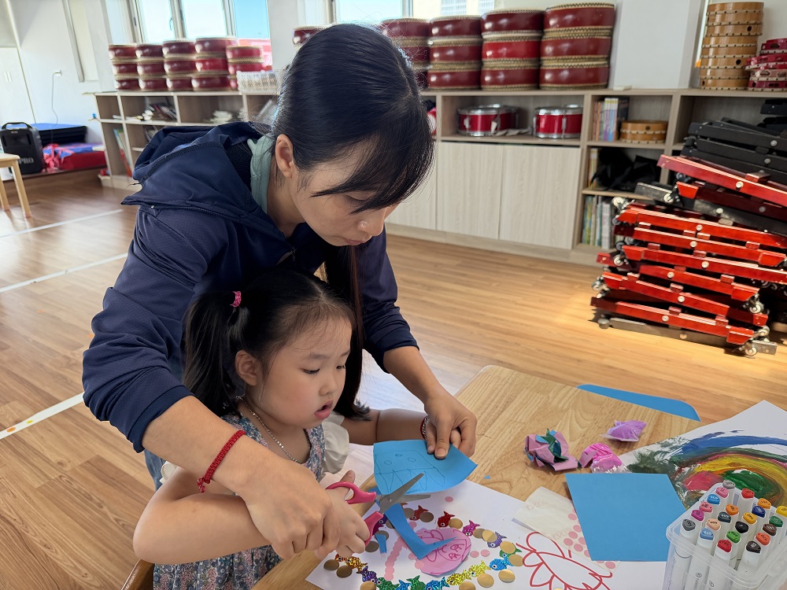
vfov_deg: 56.8
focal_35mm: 24
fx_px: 546
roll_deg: +1.6
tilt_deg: -21.6
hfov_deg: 71.6
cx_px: 394
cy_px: 295
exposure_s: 1/98
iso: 200
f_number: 1.78
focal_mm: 6.76
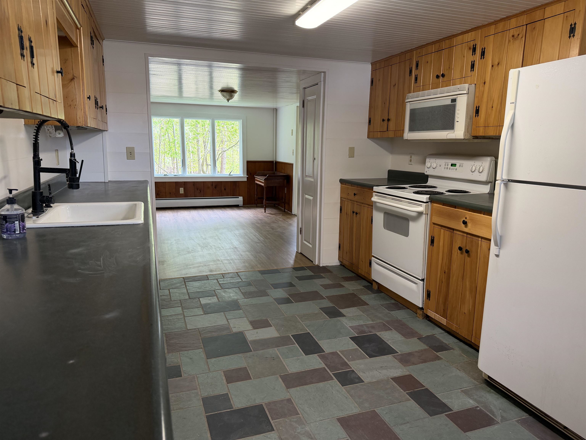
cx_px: 293
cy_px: 220
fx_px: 406
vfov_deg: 56.8
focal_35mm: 24
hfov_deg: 71.6
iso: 200
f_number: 1.78
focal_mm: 6.76
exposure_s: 1/120
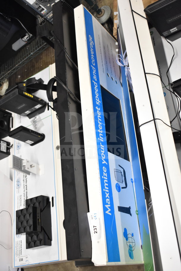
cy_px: 136
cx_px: 90
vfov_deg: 47.9
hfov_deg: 33.0
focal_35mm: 40
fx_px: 305
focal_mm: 27
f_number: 4
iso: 2000
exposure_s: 1/40
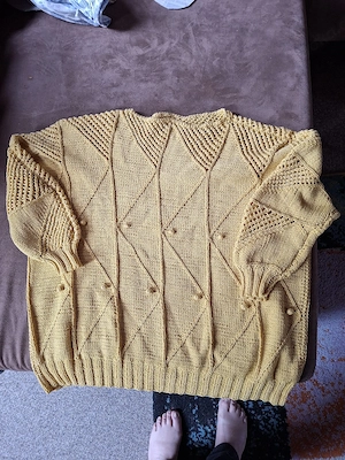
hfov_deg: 58.9
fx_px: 306
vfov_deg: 73.9
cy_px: 230
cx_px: 172
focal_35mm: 23
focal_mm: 5.54
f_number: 1.8
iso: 200
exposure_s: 1/50
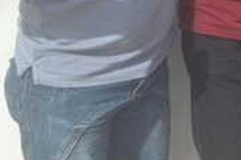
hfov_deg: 16.2
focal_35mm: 109
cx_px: 414
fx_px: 729
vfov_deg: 12.0
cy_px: -77
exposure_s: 1/250
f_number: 8
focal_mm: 20
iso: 100
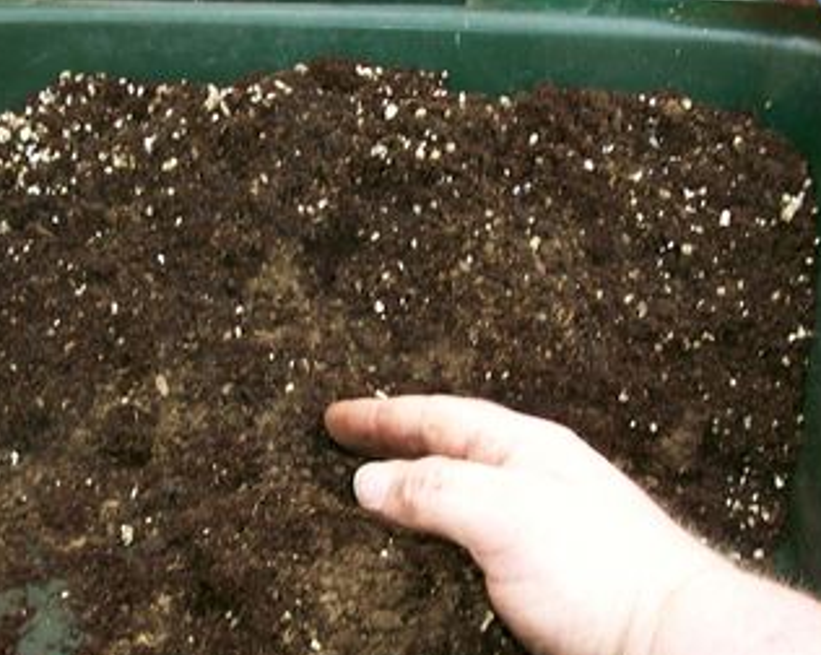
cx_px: 348
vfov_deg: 30.6
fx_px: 1189
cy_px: 416
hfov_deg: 38.0
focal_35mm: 49
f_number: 2.7
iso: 80
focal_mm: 6
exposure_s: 1/64
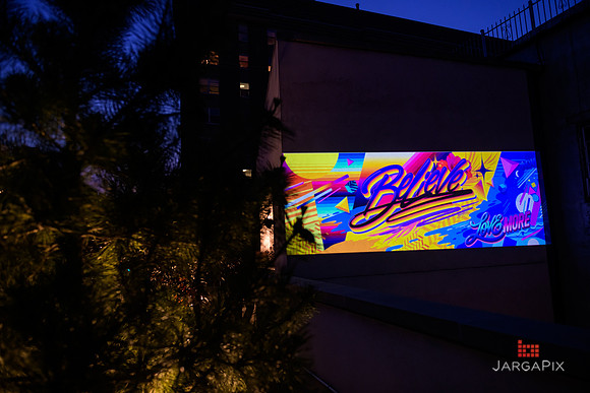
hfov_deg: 73.7
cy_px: 196
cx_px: 295
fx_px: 393
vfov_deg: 53.2
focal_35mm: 24
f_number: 3.2
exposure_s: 1/125
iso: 1250
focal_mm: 24
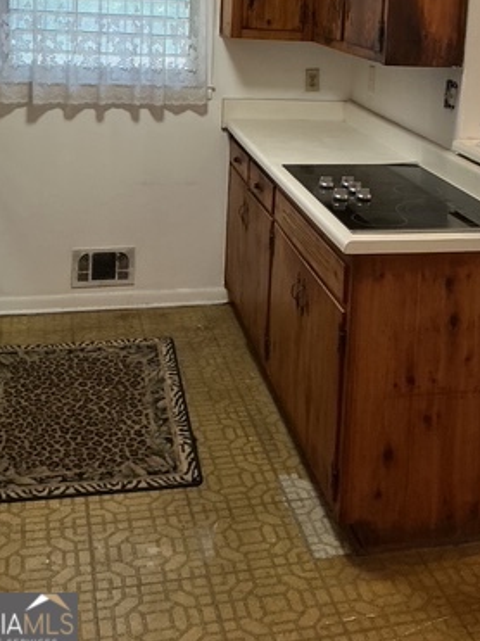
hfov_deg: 28.9
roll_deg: -3.2
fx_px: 925
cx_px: 326
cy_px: 95
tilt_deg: -6.6
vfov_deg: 36.4
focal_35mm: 50
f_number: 1.8
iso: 160
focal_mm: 3
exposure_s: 1/60
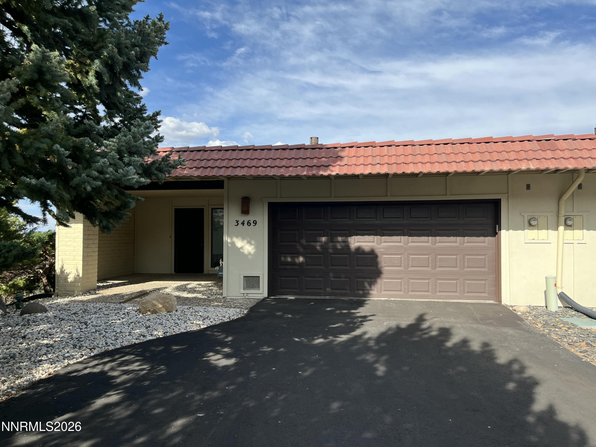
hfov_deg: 67.3
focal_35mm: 26
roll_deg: +0.4
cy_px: 224
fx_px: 448
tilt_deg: +1.7
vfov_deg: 53.1
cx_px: 298
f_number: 1.6
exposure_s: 1/2899
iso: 50
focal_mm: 5.1
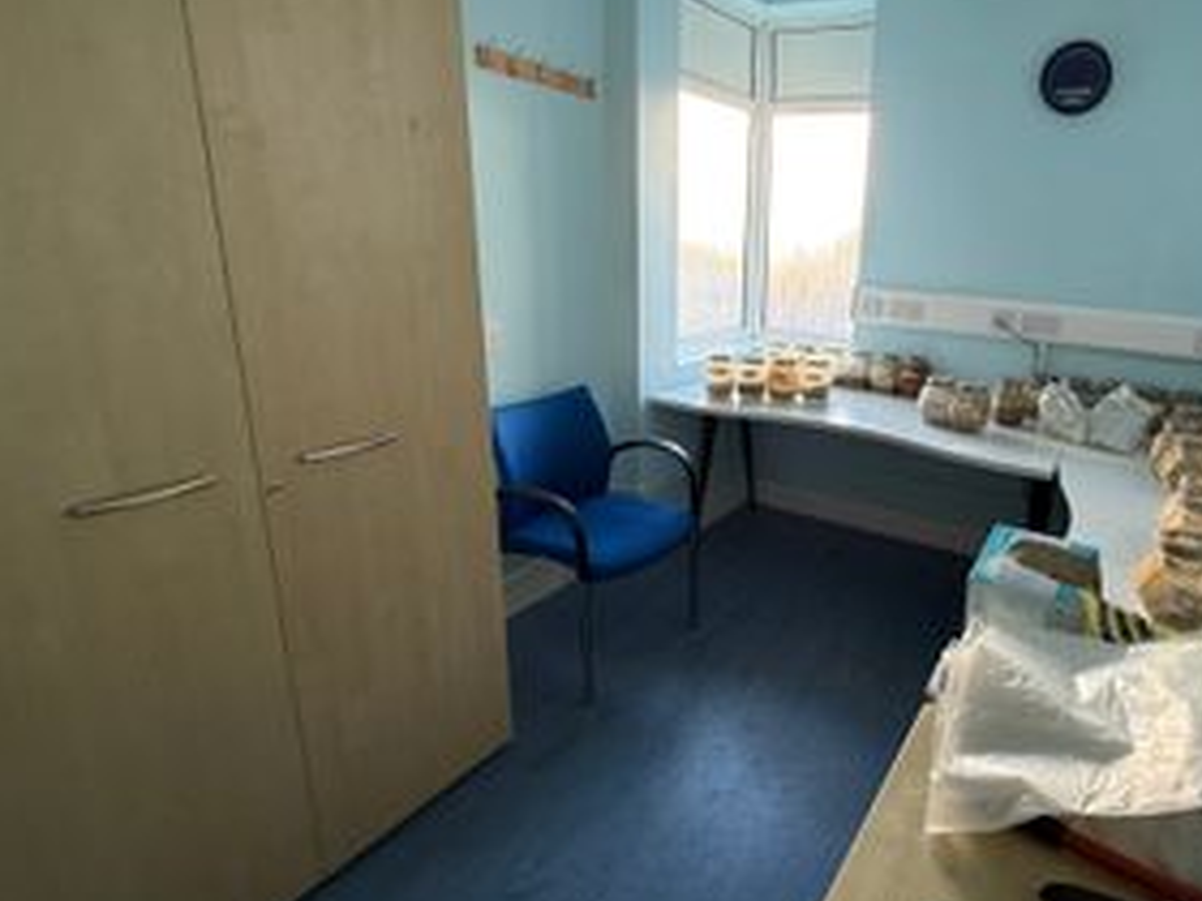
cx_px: 816
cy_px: 403
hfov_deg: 78.7
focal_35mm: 20
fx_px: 694
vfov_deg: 65.8
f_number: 2.2
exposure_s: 1/100
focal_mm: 2.22
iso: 160
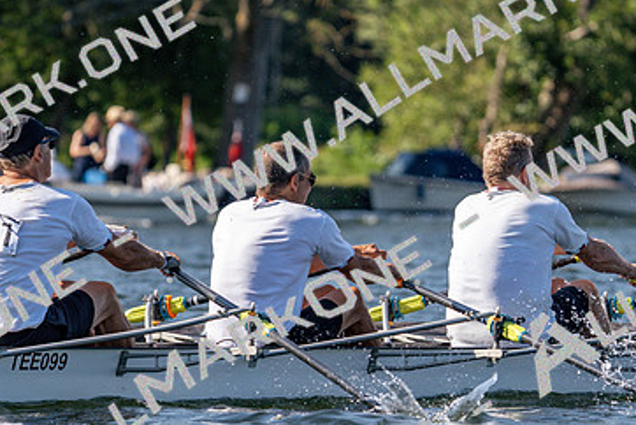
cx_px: 379
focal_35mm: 477
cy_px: 231
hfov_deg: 4.3
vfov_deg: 2.9
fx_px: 8434
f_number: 5.6
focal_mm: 298
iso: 320
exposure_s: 1/1600
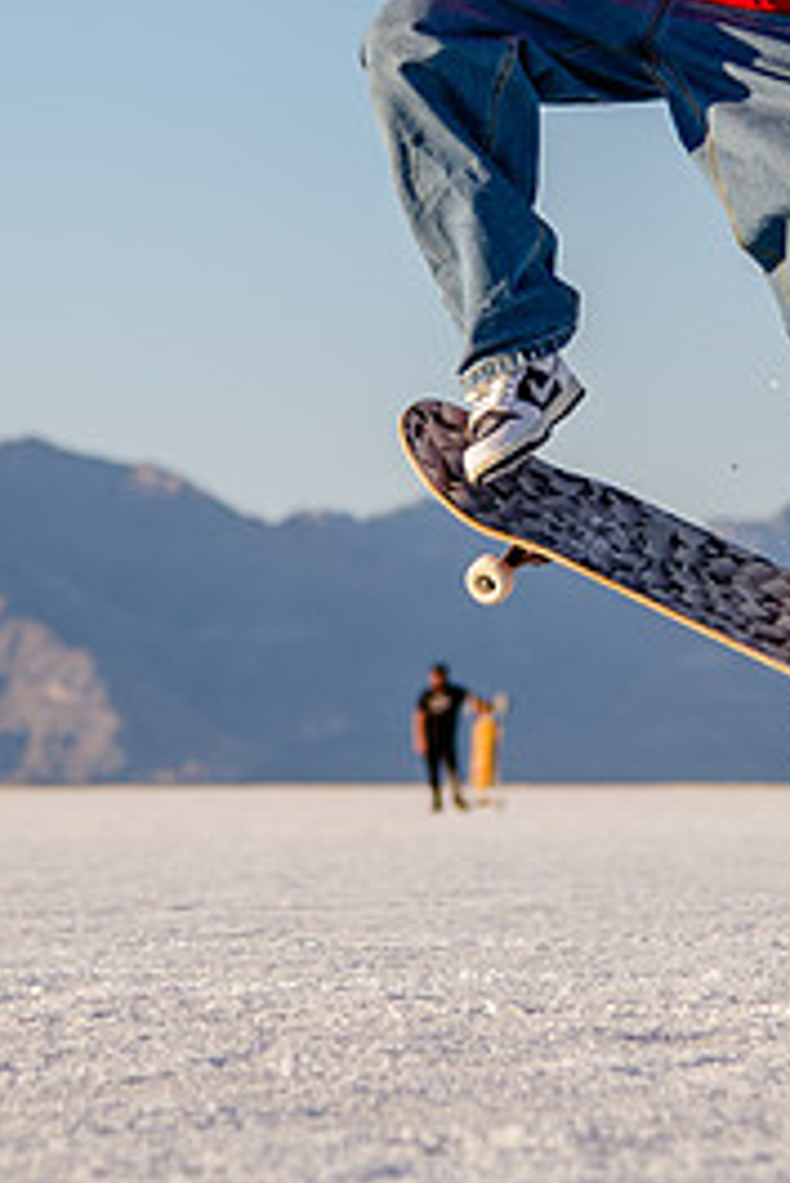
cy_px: 155
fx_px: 7067
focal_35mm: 215
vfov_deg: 9.5
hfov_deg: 6.4
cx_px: 464
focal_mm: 78
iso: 200
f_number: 4
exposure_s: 1/1000
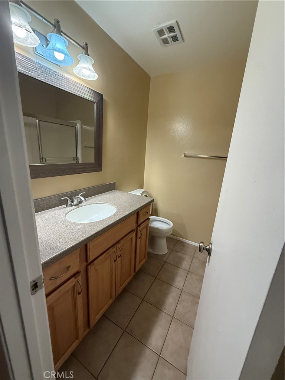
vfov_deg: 102.1
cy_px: 190
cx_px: 142
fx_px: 154
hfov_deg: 85.7
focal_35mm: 14
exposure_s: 1/120
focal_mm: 2.22
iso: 400
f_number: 2.2
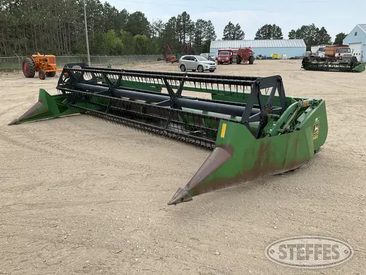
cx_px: 183
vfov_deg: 48.2
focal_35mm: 29
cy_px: 138
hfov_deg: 61.7
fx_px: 307
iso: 25
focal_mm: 3
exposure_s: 1/749
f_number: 1.8
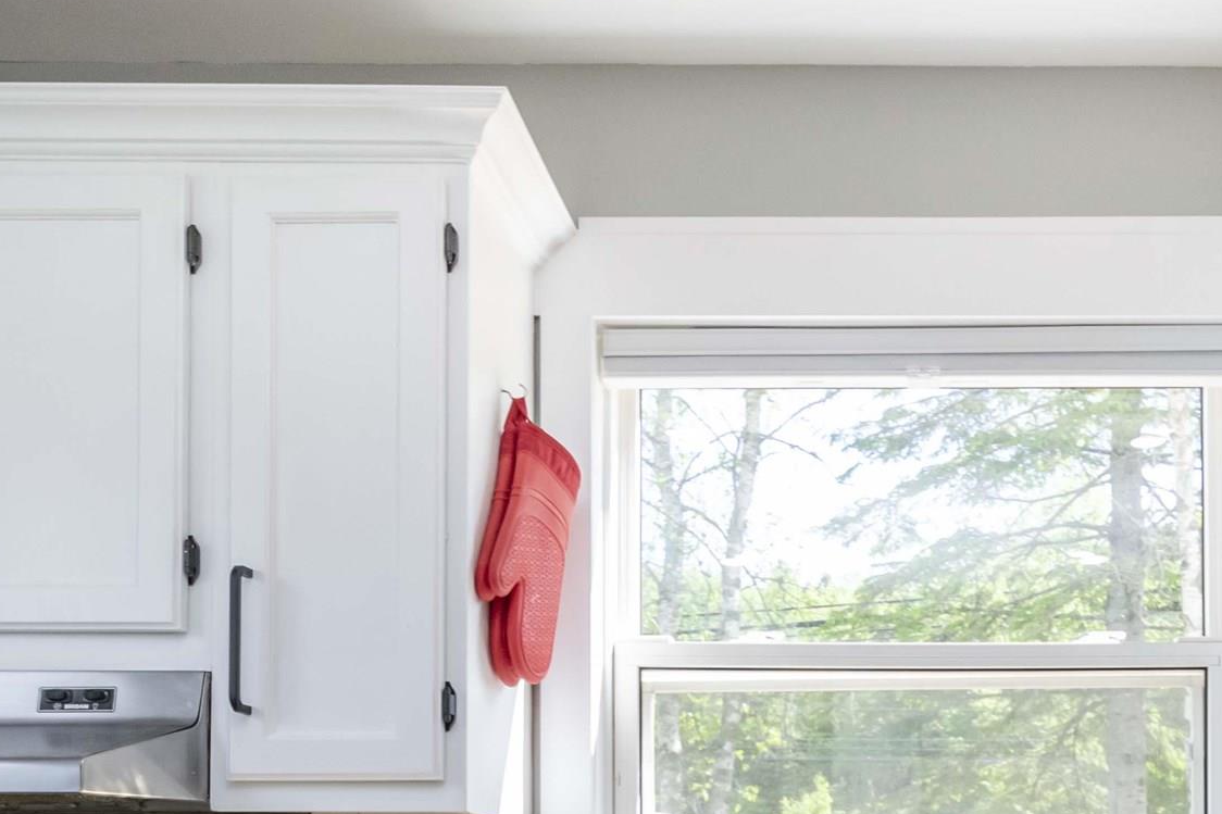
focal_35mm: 41
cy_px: 854
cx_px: 896
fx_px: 1391
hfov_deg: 46.0
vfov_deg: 29.9
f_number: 6.3
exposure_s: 1/200
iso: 500
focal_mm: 10
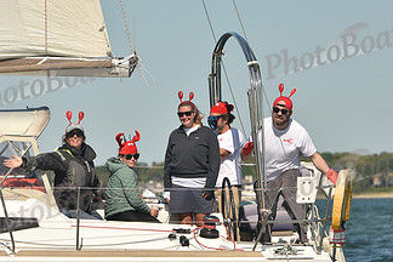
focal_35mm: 313
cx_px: 203
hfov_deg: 6.6
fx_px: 3417
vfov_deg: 4.4
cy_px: 128
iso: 250
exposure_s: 1/1000
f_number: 5.6
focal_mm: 175
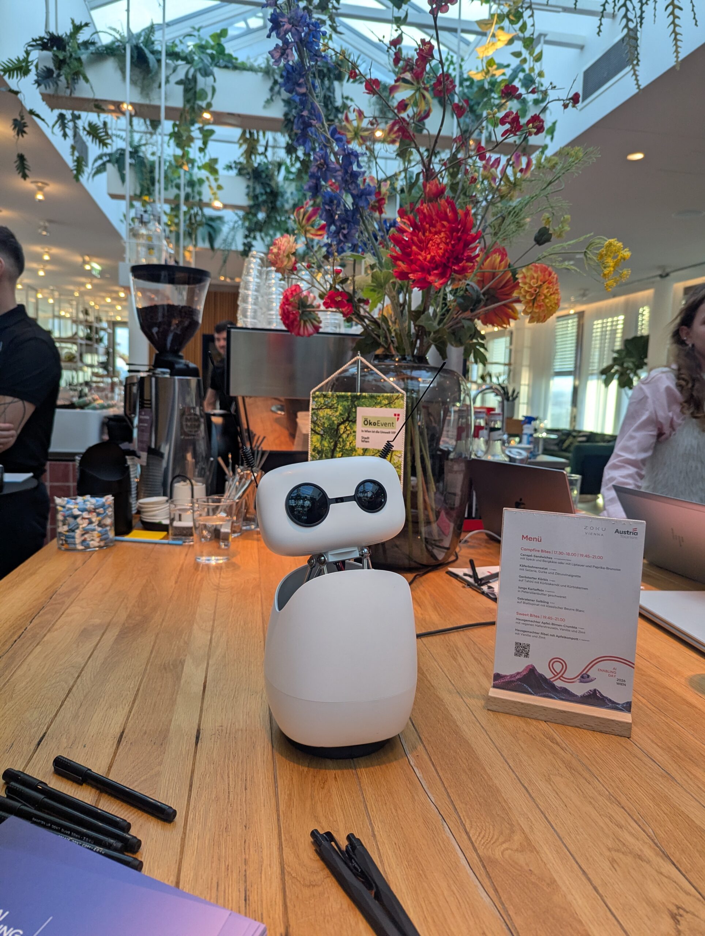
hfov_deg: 56.9
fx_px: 650
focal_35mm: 24
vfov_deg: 71.5
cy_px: 468
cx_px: 352
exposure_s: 1/100
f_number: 1.85
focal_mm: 6.81
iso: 63
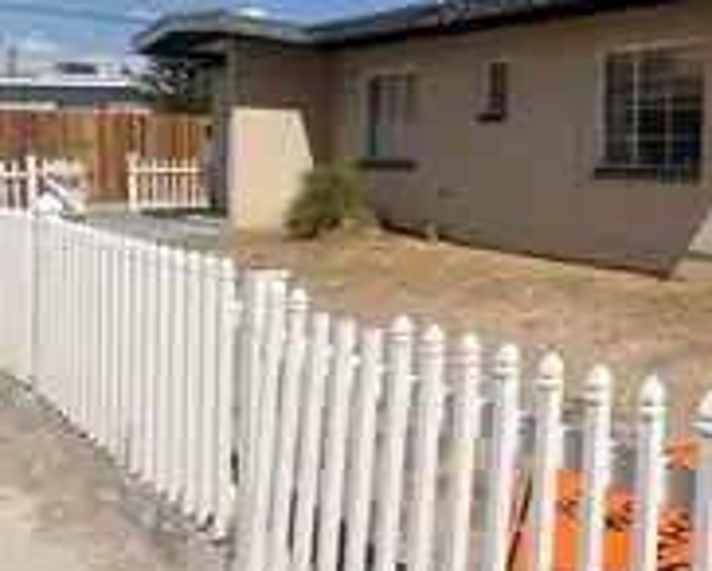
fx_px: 633
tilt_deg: -1.3
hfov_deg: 46.3
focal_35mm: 30
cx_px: 751
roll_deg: -1.0
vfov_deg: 47.6
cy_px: 180
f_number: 2.2
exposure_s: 1/4425
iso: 50
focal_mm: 2.22
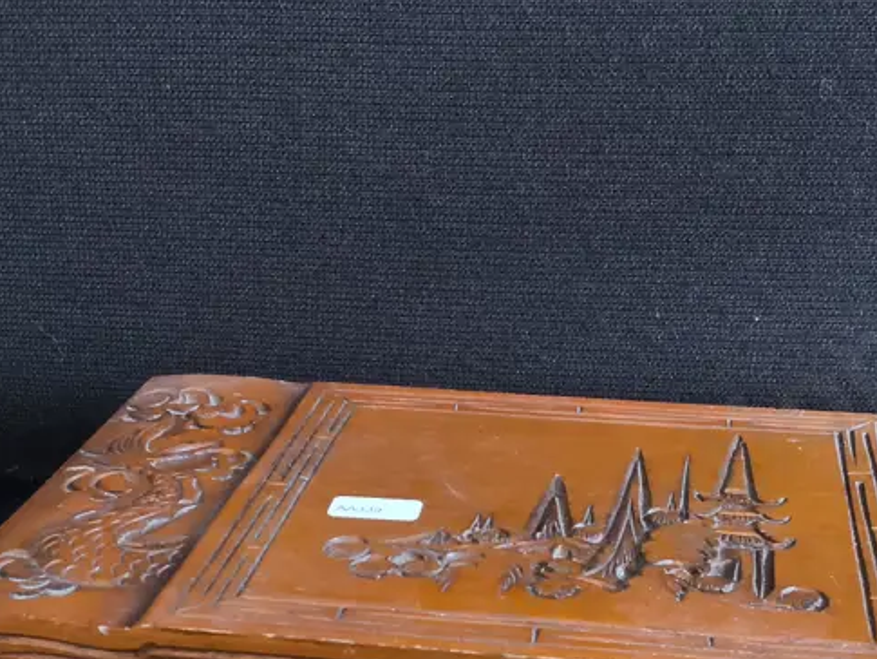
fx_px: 1444
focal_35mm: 57
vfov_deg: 24.7
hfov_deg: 33.7
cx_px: 515
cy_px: 635
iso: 320
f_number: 2
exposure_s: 1/60
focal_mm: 2.87
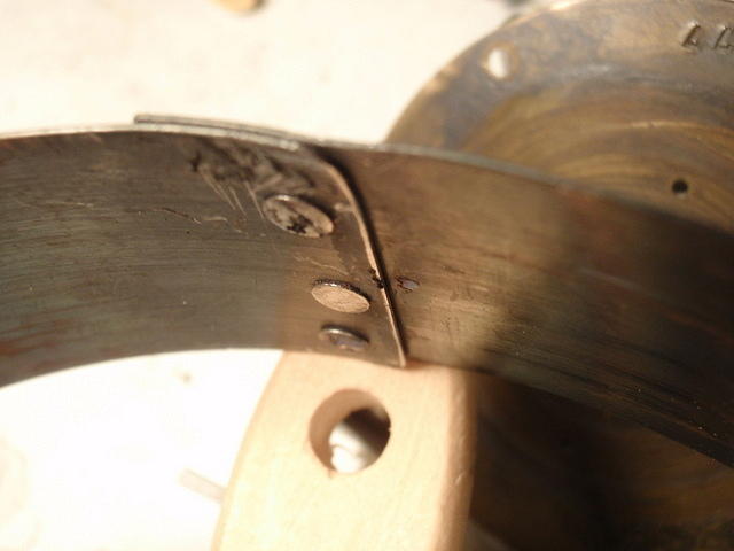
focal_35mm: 40
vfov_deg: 36.0
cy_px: 276
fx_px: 848
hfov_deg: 46.8
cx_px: 367
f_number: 3.9
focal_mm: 7.25
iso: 160
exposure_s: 1/40
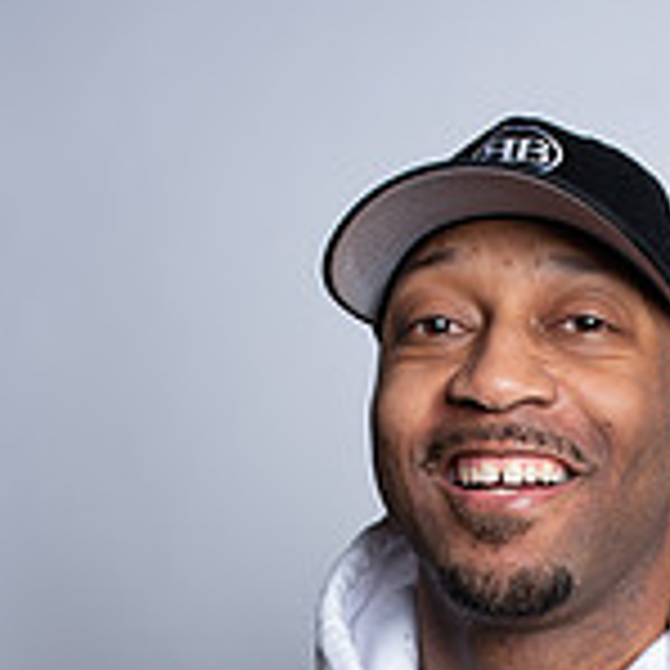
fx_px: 1971
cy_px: 917
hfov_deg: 19.0
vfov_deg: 17.8
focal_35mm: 90
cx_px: 576
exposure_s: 1/200
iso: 250
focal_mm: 35
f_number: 6.3
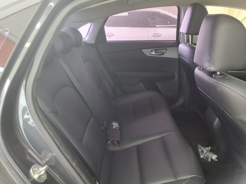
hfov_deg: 63.4
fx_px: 199
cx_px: 123
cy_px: 92
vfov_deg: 49.7
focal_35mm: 28
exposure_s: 1/40
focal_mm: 2.91
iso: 125
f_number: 1.9
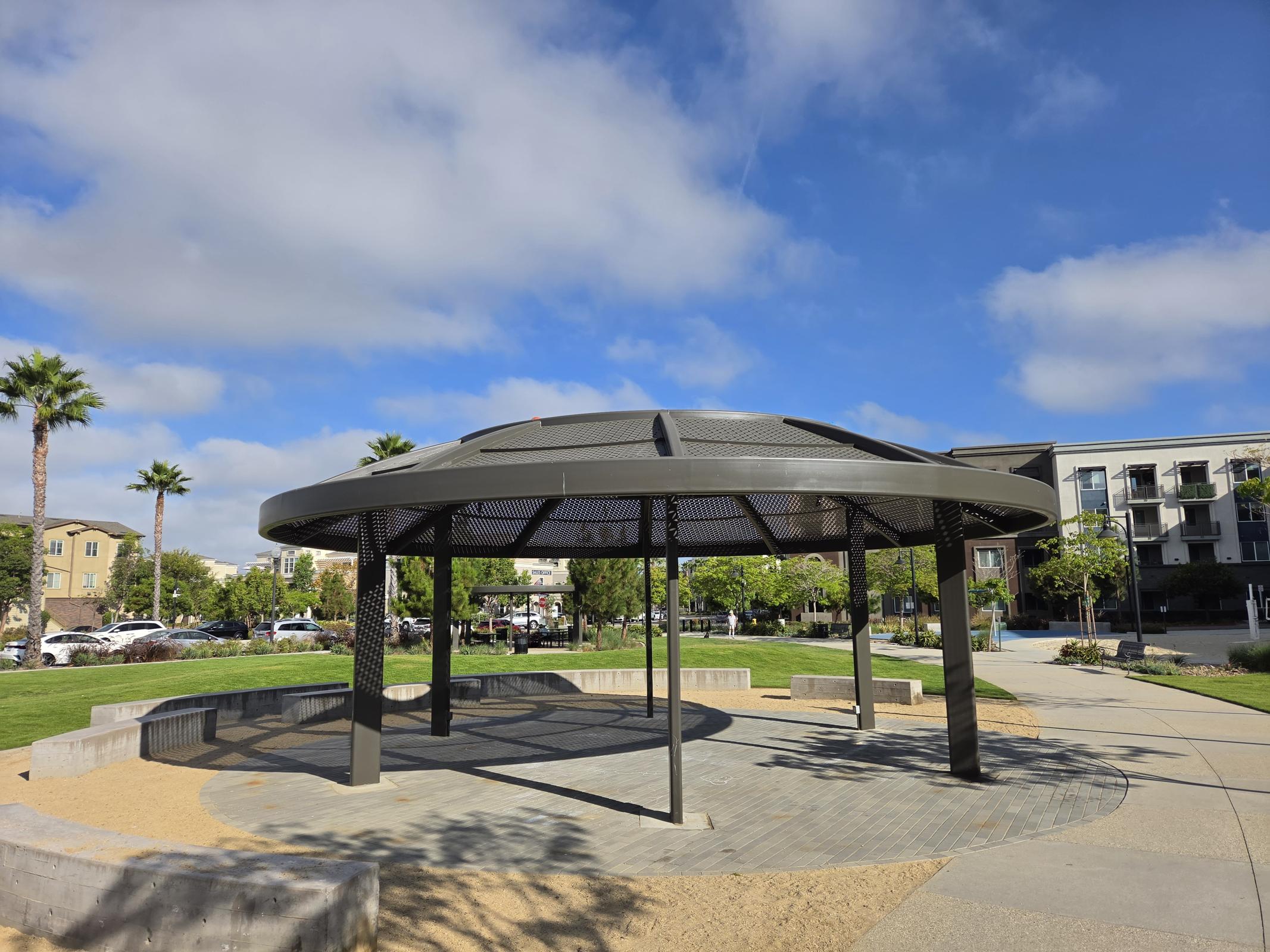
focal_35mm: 23
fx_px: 844
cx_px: 635
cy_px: 476
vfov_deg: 58.9
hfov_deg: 73.9
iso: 80
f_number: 1.8
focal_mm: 5.4
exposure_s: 1/4953
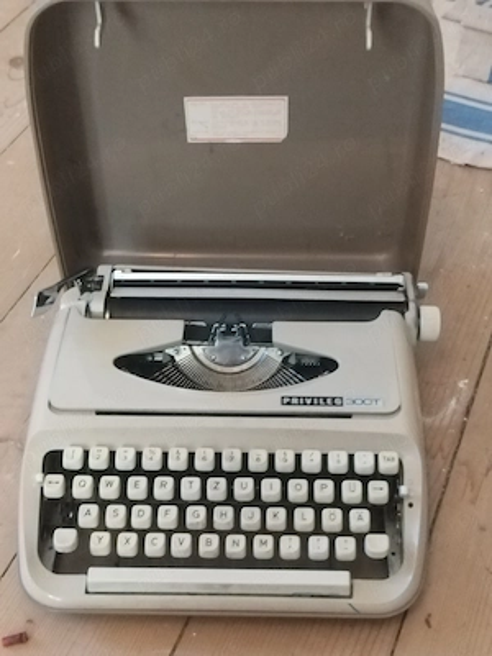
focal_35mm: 52
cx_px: 246
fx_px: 985
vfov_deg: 36.8
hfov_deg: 28.0
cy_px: 328
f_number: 1.8
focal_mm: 6.24
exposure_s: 1/20
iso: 4298
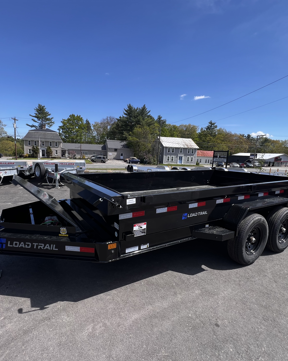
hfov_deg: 76.5
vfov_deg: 89.6
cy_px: 181
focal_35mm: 17
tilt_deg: -8.6
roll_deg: -1.1
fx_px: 181
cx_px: 123
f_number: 1.8
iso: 32
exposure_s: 1/652
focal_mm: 1.57
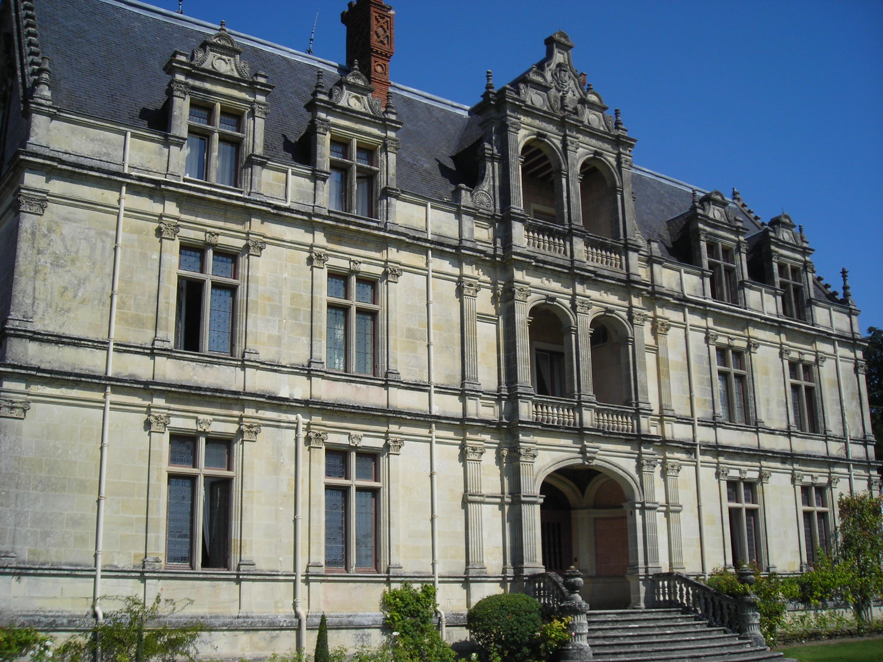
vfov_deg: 37.7
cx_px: 442
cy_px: 331
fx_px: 969
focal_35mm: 38
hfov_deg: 49.0
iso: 50
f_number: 6.4
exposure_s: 1/302
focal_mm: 6.3
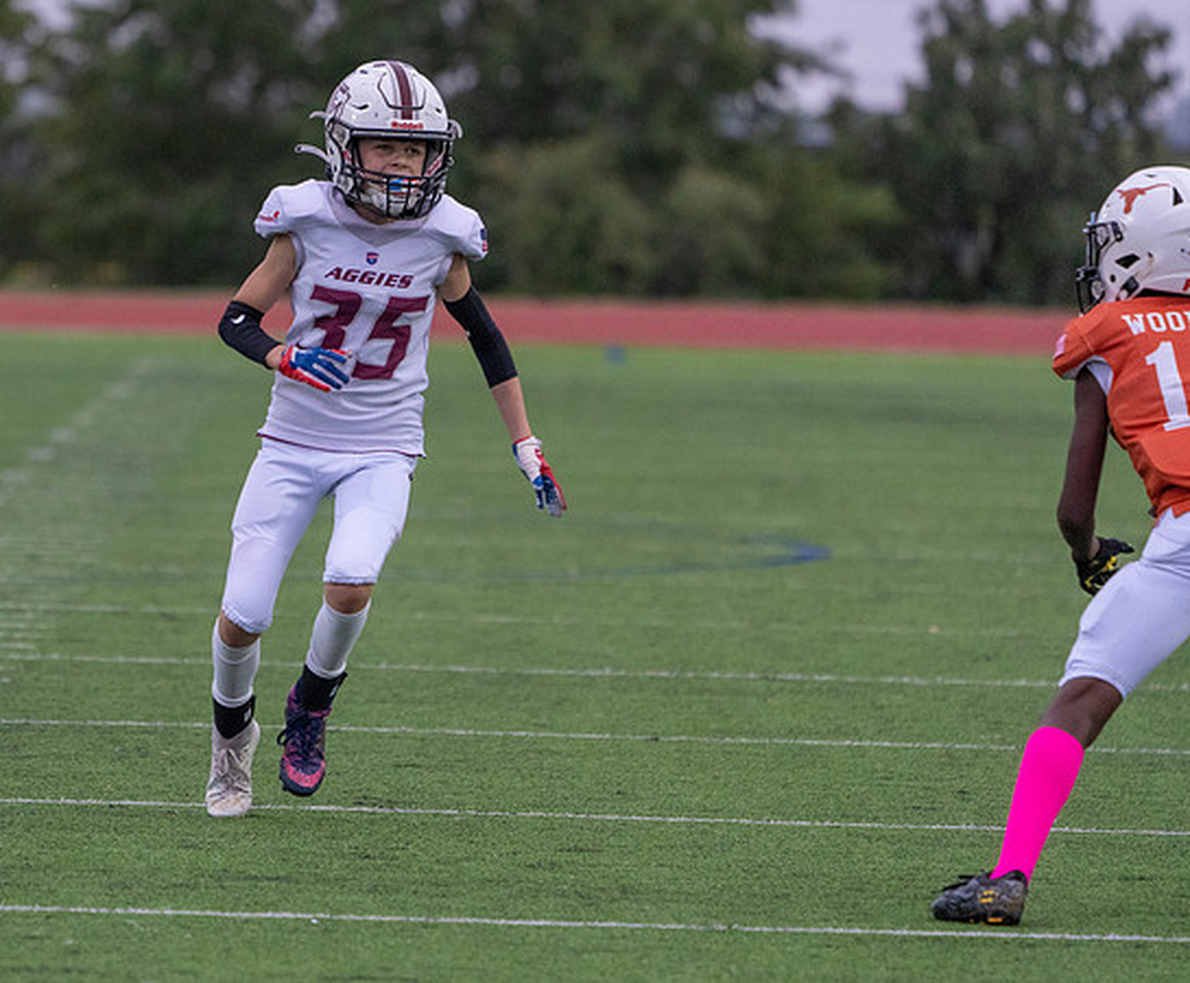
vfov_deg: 3.5
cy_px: 509
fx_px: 15955
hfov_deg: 4.3
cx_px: 251
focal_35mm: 447
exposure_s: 1/1000
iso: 3200
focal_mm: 306
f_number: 5.6
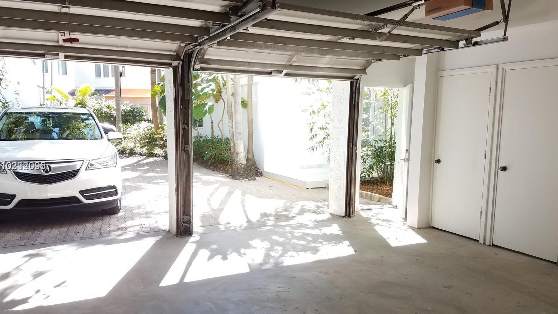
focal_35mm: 29
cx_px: 277
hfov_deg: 66.1
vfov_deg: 40.2
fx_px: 429
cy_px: 166
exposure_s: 1/120
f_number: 1.7
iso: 50
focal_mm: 4.2
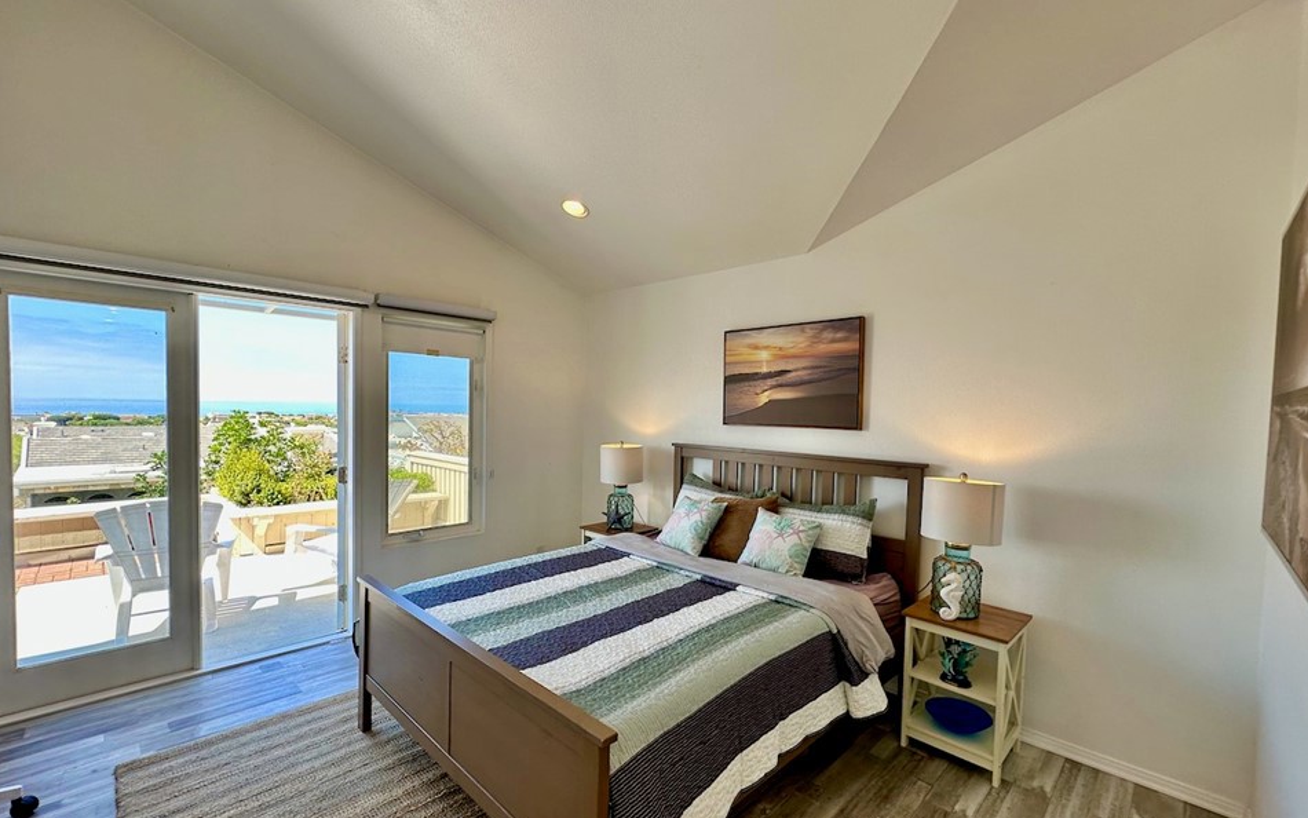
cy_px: 430
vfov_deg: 71.2
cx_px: 639
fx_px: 570
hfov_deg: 97.8
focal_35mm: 16
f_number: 2.2
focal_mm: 2.22
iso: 40
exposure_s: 1/186
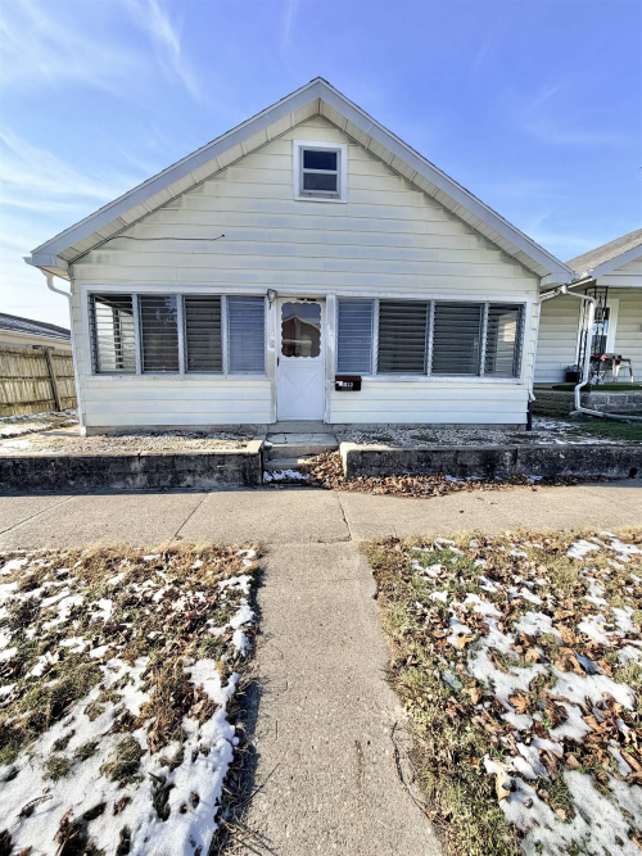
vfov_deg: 102.1
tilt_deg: -6.4
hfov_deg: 85.7
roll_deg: +0.8
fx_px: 346
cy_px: 428
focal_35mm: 14
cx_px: 321
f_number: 2.2
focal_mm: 2.22
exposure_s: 1/770
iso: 32
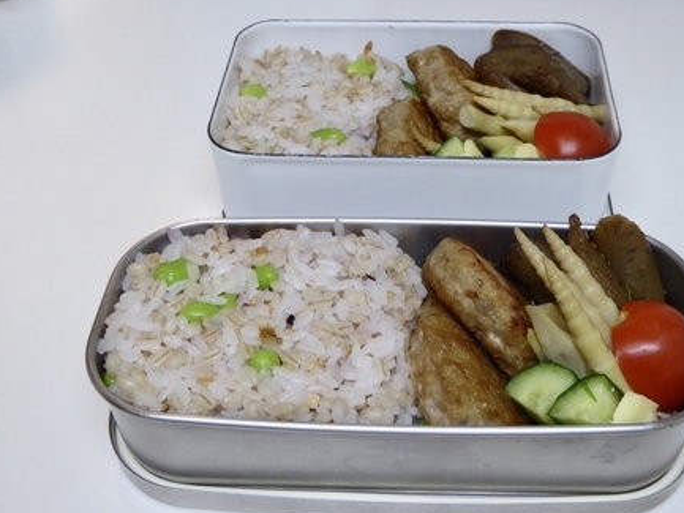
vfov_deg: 32.2
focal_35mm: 45
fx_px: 889
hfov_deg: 42.0
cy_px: 260
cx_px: 387
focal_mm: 6.7
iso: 400
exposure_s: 1/30
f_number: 3.7
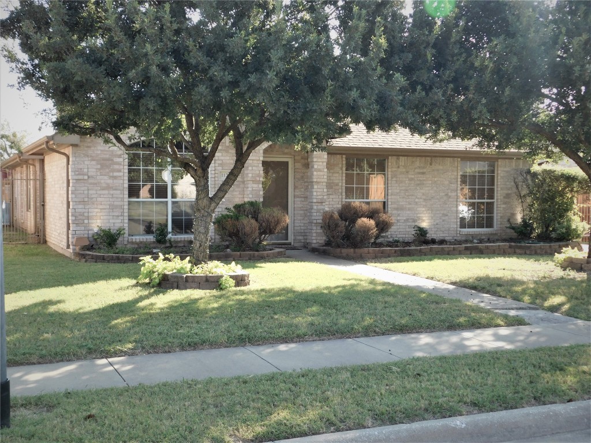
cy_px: 222
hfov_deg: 42.1
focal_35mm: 45
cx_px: 296
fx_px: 768
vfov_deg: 32.2
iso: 125
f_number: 3.7
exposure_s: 1/250
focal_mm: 8
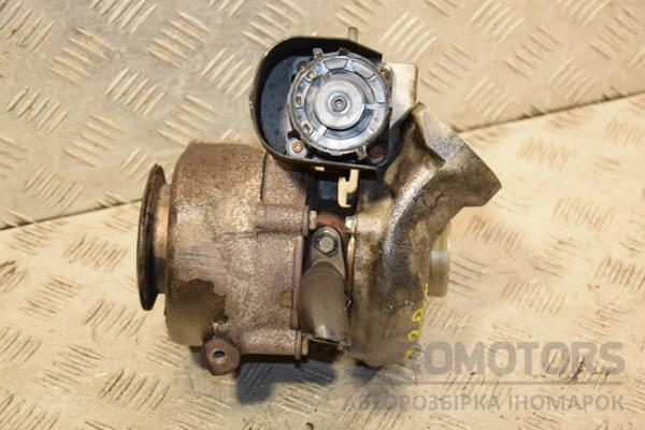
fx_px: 1397
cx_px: 322
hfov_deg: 26.0
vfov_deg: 17.5
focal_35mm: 78
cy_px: 215
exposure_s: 1/160
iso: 800
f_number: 5
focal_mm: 52
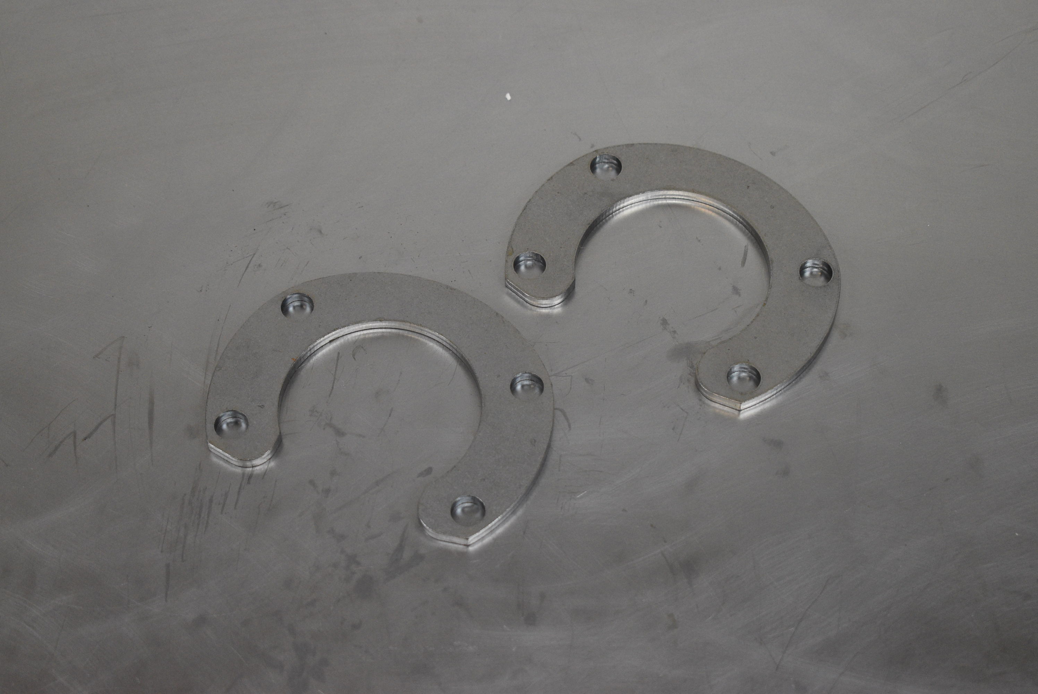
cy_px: 347
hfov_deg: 28.1
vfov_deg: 19.0
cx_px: 519
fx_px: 2078
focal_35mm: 72
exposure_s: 1/250
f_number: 5.3
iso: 1250
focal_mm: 48
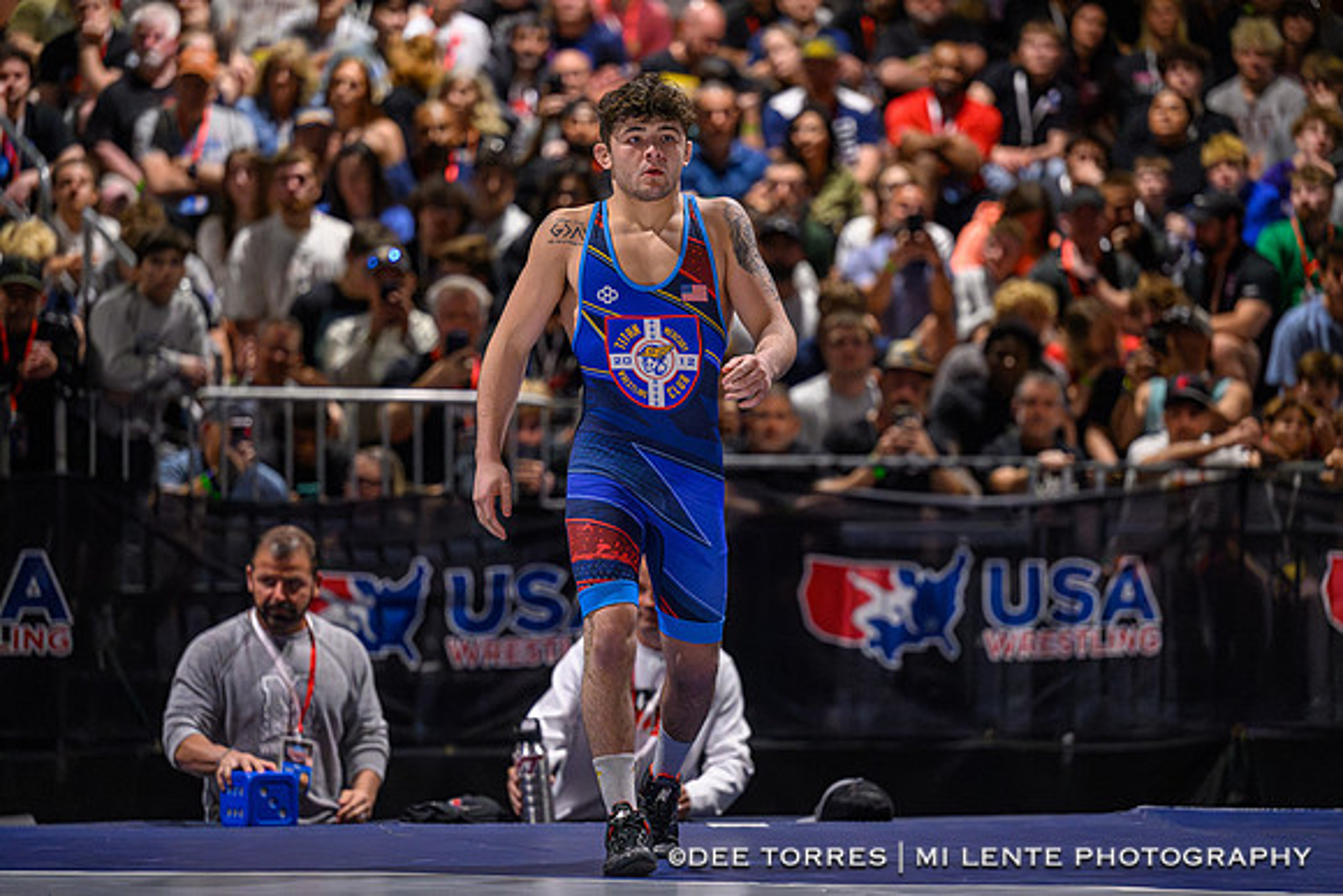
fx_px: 6355
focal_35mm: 170
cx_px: 635
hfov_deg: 12.1
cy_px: 466
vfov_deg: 8.1
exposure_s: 1/800
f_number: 2.8
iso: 10000
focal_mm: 160
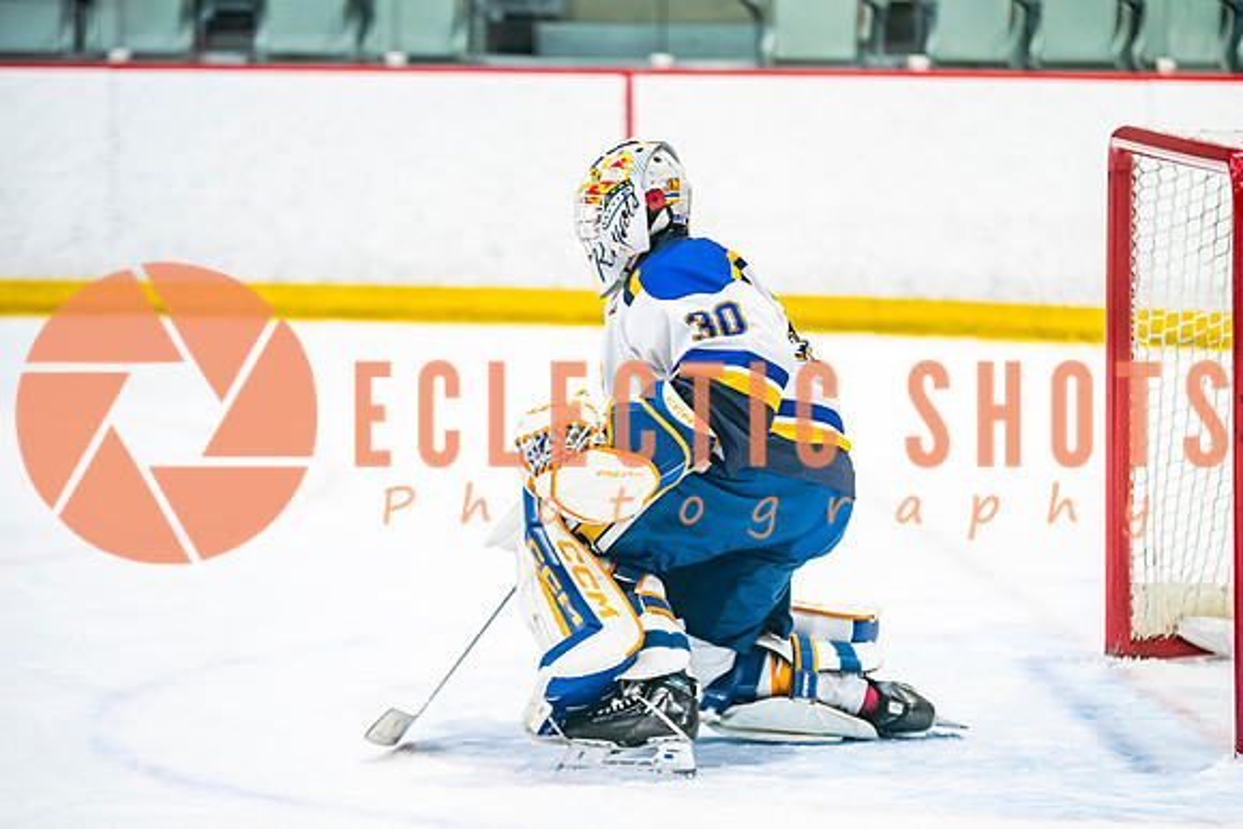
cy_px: 489
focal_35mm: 198
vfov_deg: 6.9
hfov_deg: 10.4
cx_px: 707
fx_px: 6839
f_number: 3.2
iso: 640
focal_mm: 168
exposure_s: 1/640
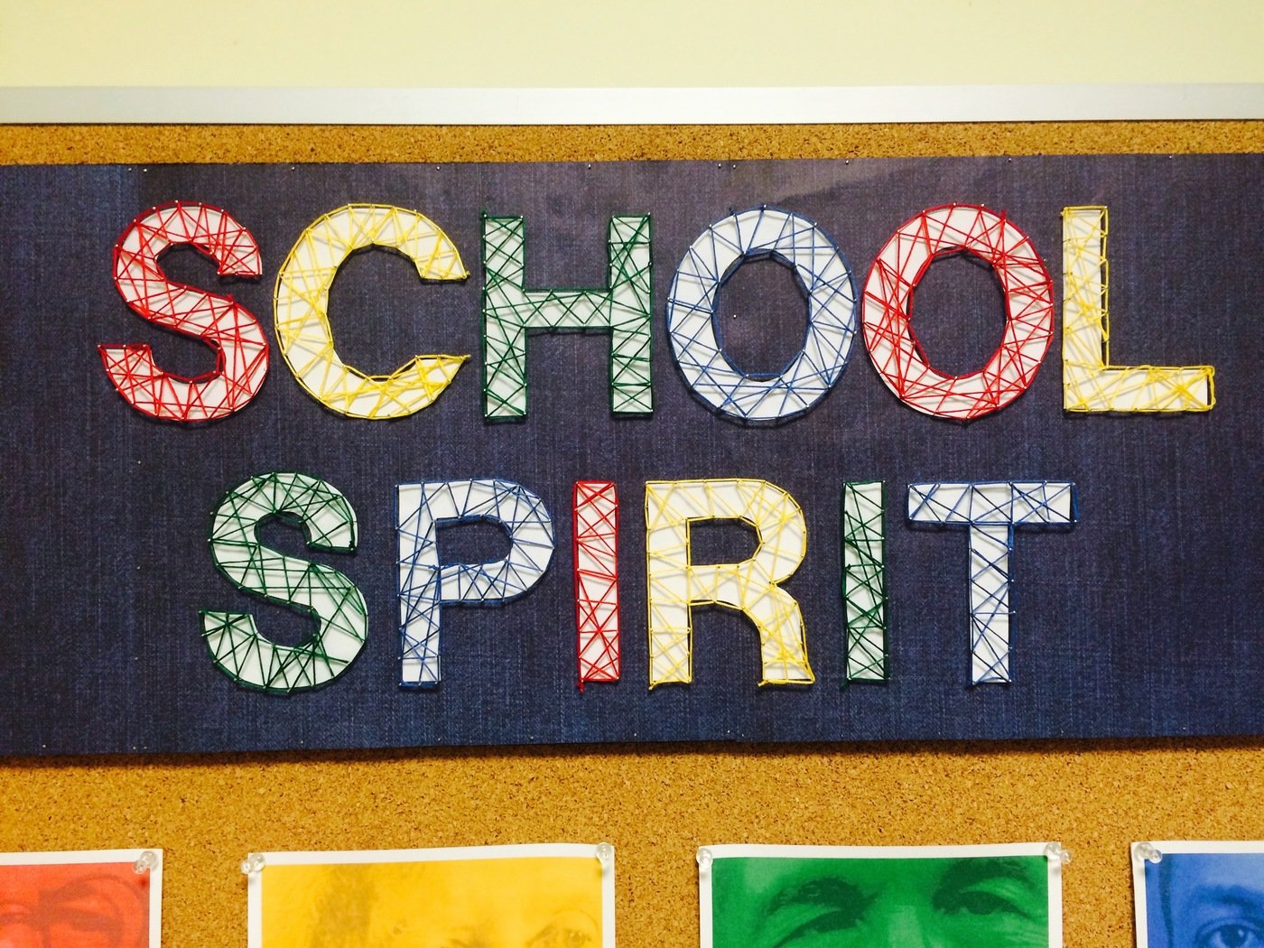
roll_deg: +0.9
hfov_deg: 61.7
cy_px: 474
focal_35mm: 29
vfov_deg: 48.2
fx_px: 1059
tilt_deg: +0.4
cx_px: 632
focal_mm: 4.15
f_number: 2.2
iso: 125
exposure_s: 1/30
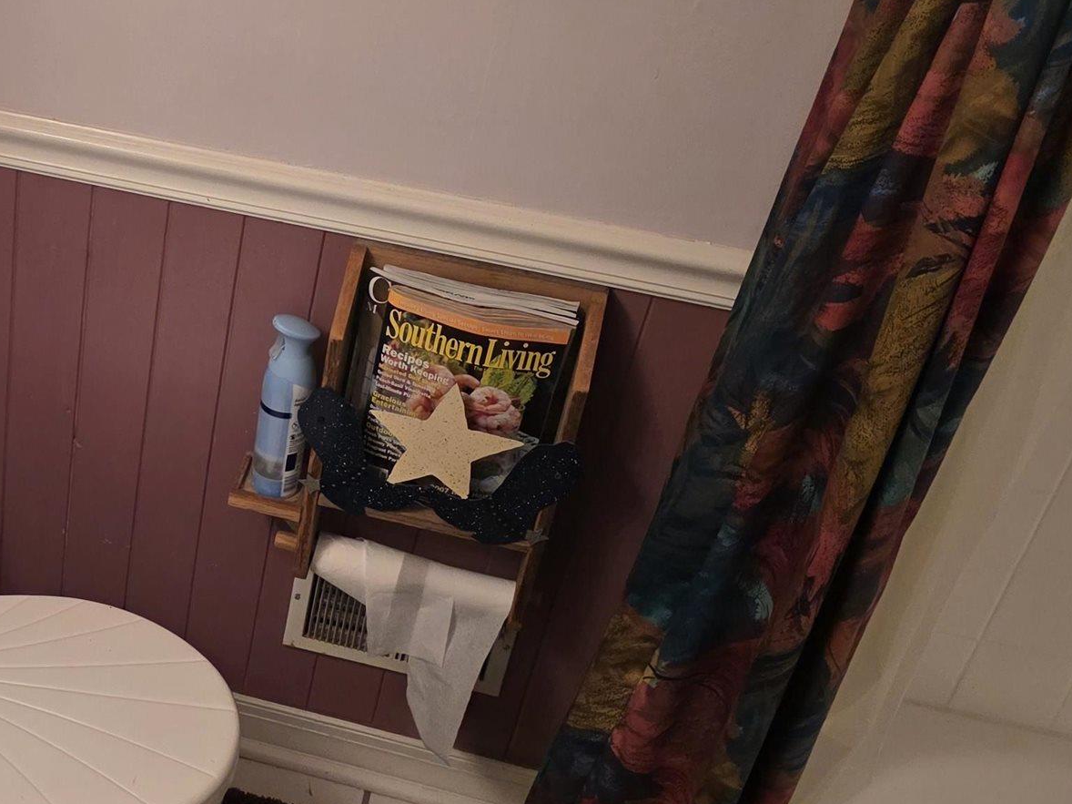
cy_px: 486
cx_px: 61
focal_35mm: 60
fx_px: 1858
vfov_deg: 24.4
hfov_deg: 30.4
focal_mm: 6.3
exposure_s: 1/120
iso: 320
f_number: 1.7
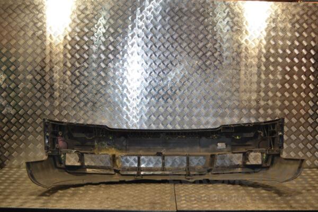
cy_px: 106
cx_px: 159
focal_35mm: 48
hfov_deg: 41.1
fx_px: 424
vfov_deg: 28.1
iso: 250
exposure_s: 1/125
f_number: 4.8
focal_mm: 32
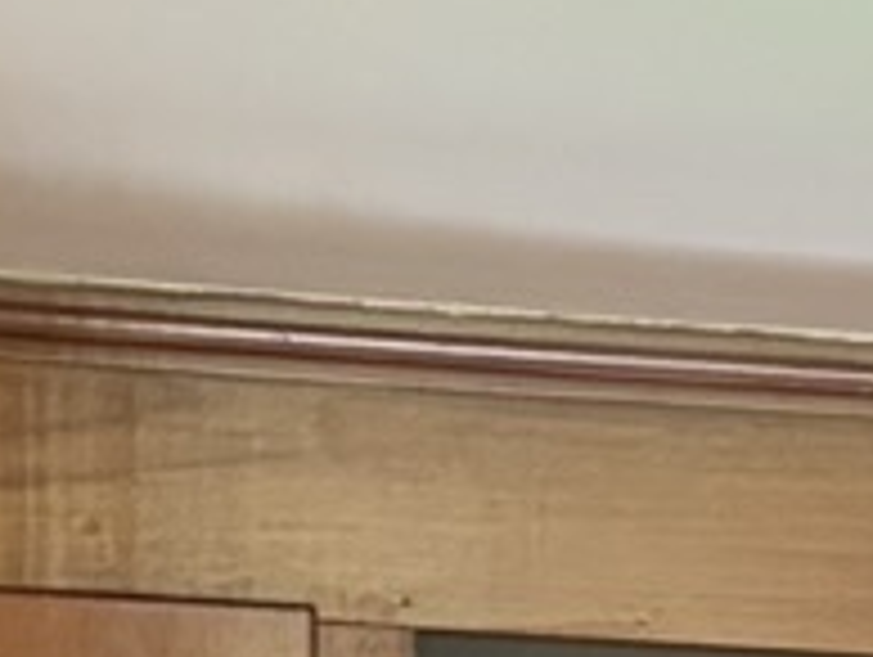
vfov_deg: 4.7
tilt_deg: -7.9
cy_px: 3168
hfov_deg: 7.0
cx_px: 1570
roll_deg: -1.3
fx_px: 6919
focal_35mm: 274
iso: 320
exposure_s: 1/60
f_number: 1.6
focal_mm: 5.96
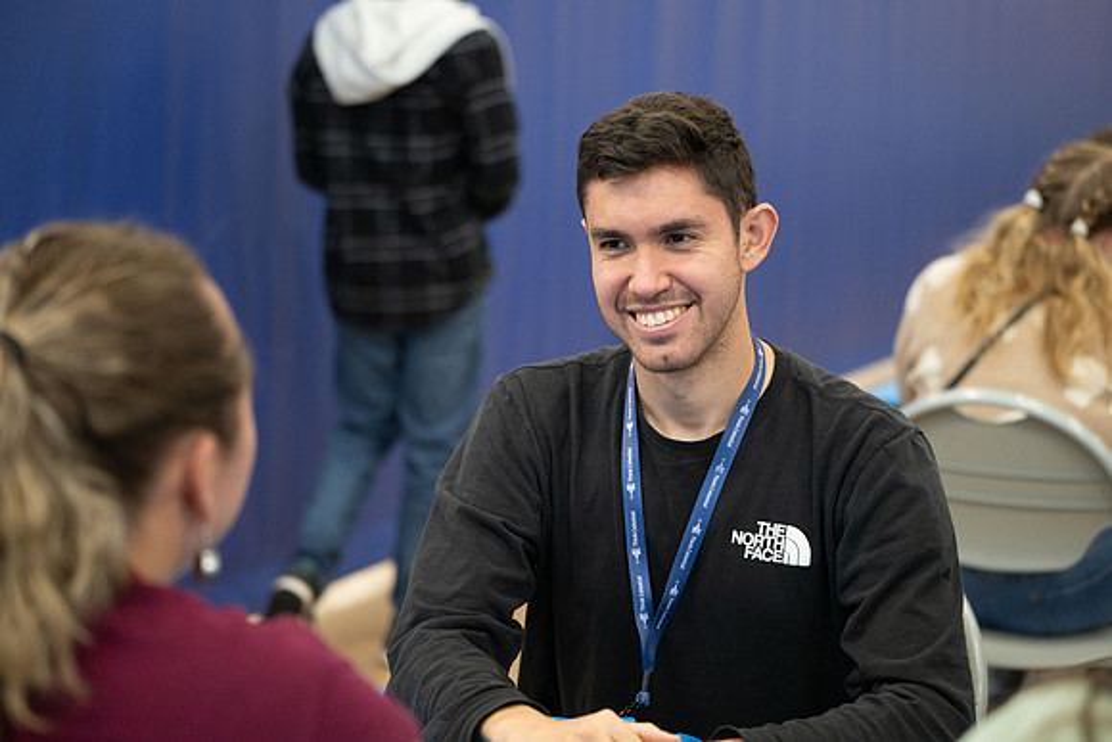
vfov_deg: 19.5
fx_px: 2163
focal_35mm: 70
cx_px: 556
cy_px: 371
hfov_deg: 28.8
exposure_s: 1/250
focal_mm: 70
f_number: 2.8
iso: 800
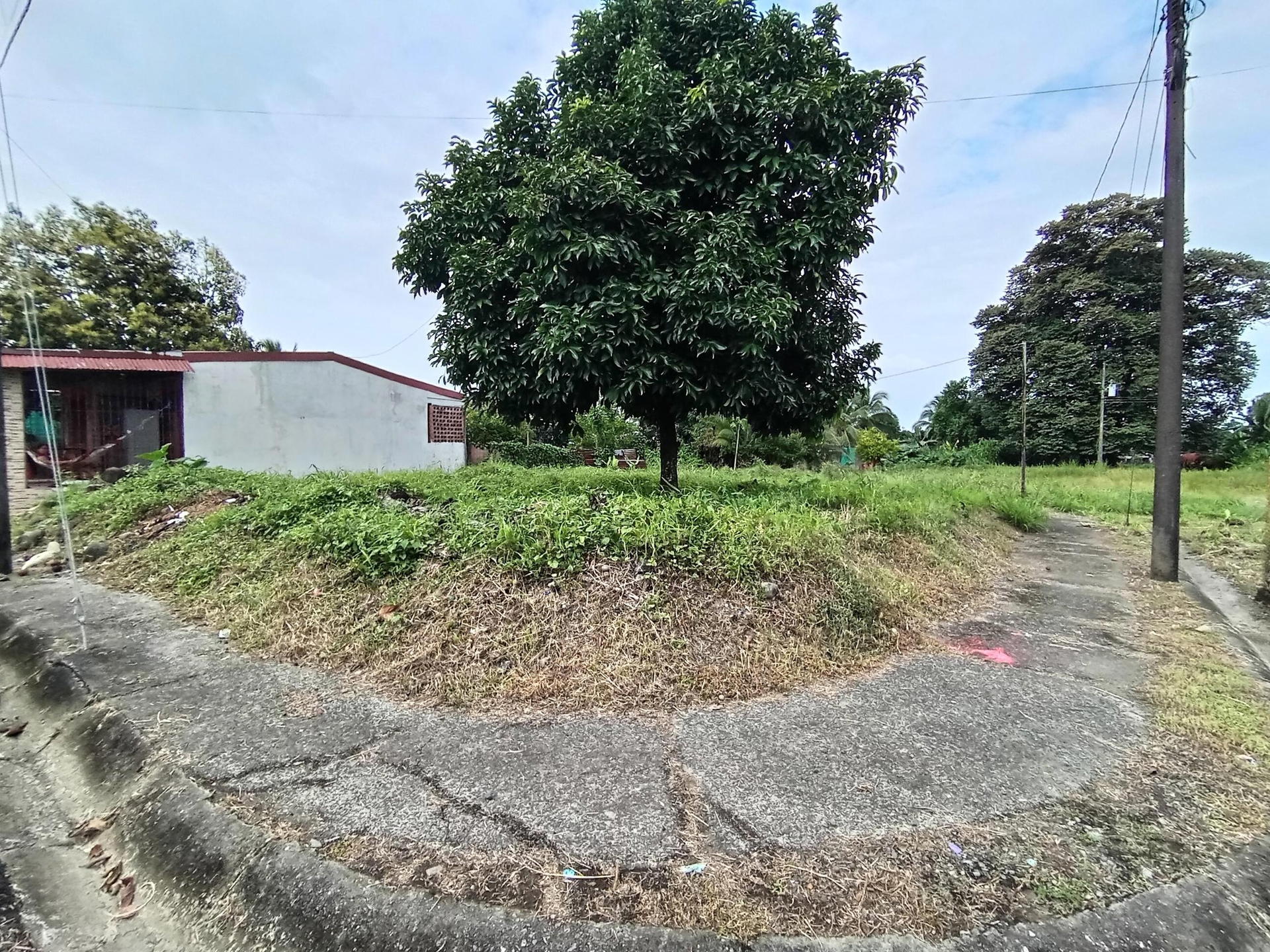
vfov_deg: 74.7
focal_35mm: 17
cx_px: 635
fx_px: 624
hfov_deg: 91.0
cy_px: 476
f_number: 2.2
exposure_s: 1/618
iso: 100
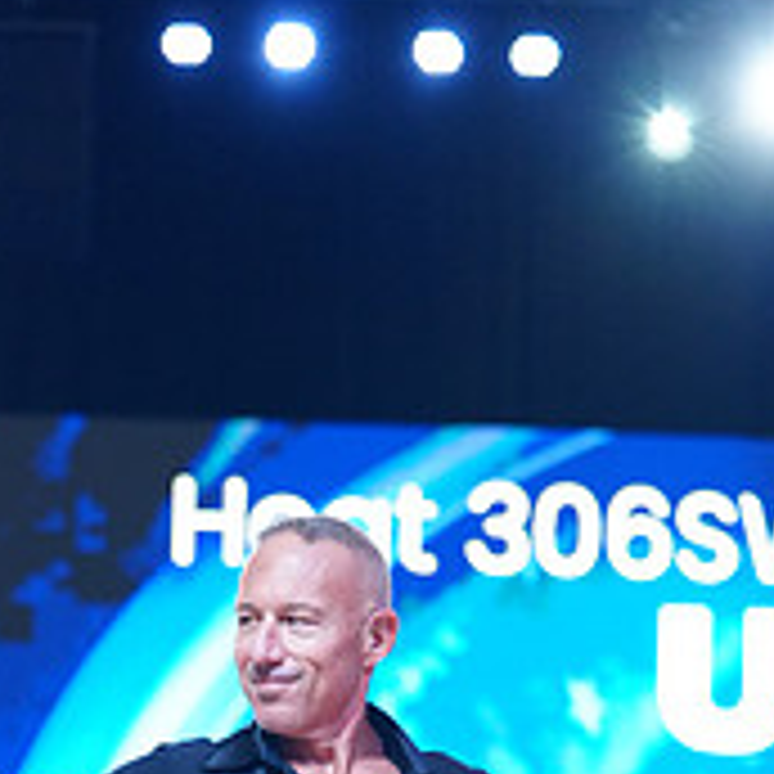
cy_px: 1206
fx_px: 5085
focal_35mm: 201
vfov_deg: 8.5
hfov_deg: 8.6
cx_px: -20
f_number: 2.8
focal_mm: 70
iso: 2000
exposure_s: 1/400
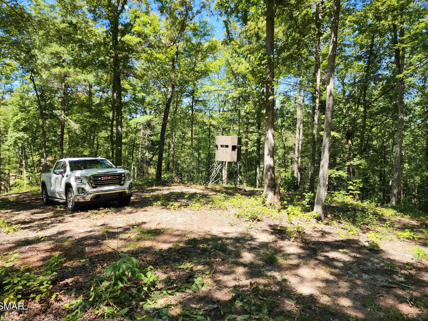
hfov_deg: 71.6
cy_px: 154
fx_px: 297
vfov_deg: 56.8
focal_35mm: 24
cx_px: 212
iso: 12
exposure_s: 1/251
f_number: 1.8
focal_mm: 6.4
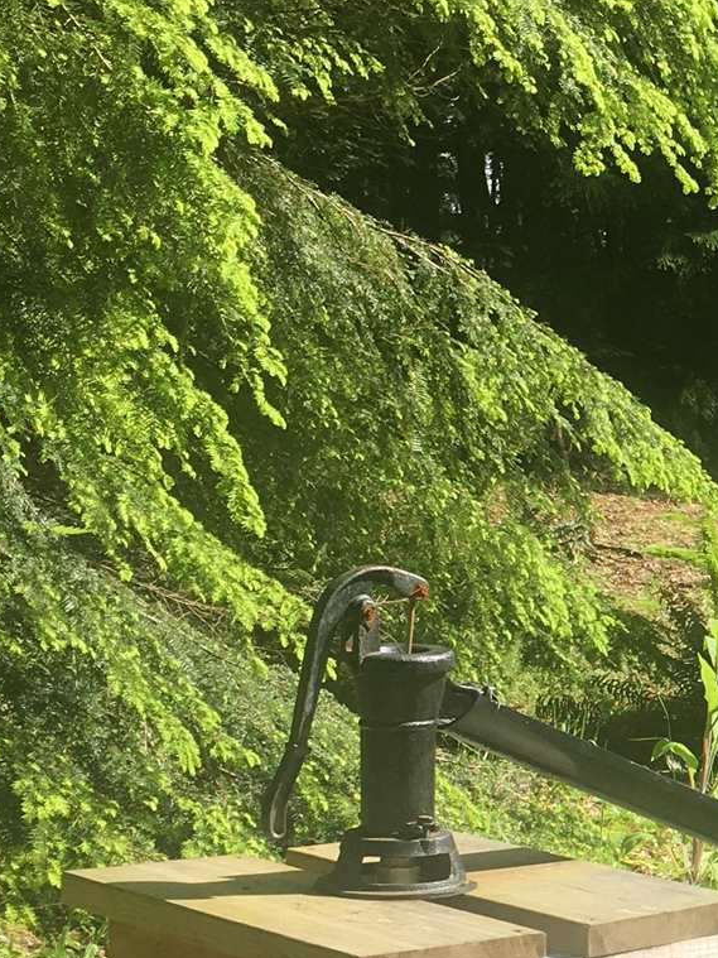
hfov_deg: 15.5
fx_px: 2434
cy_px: 762
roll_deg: -2.5
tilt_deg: -9.7
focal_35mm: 88
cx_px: 1075
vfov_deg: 22.0
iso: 25
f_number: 2.2
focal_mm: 4.15
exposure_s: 1/582
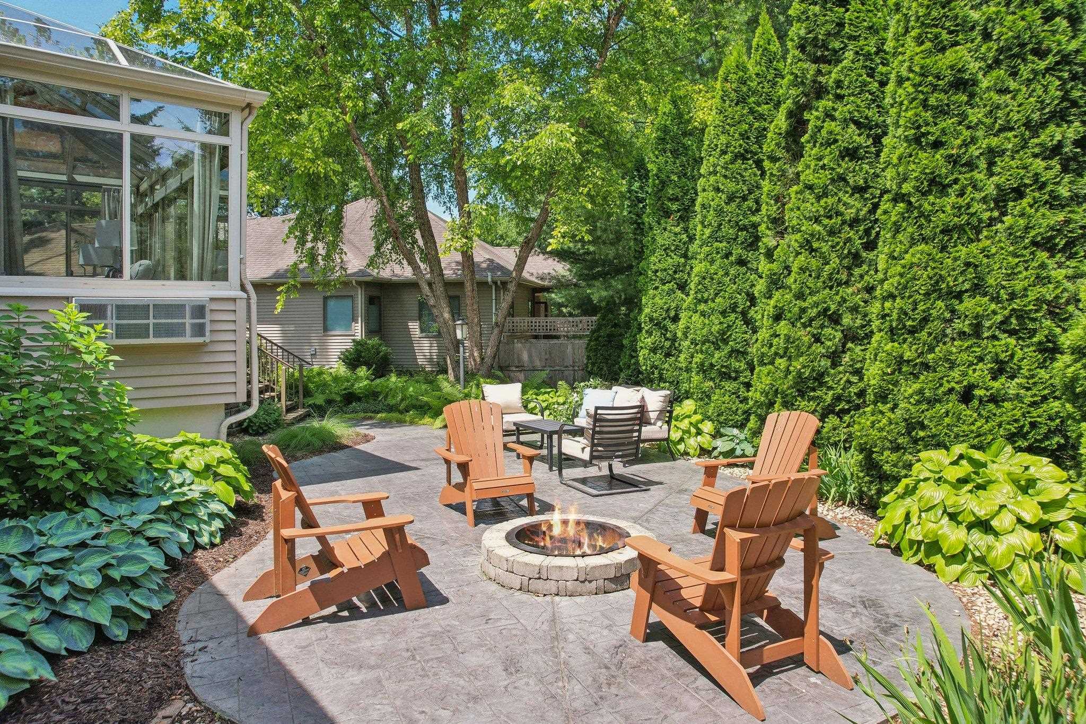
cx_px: 543
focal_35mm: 22
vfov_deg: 57.2
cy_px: 362
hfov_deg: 78.6
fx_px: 664
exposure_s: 1/725
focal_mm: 8.4
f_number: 2.8
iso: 110
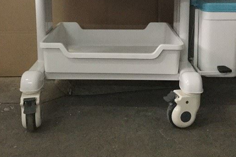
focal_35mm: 50
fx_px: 328
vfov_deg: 26.2
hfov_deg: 39.6
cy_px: 17
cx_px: 110
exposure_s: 1/17
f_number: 2.4
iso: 320
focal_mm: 3.3
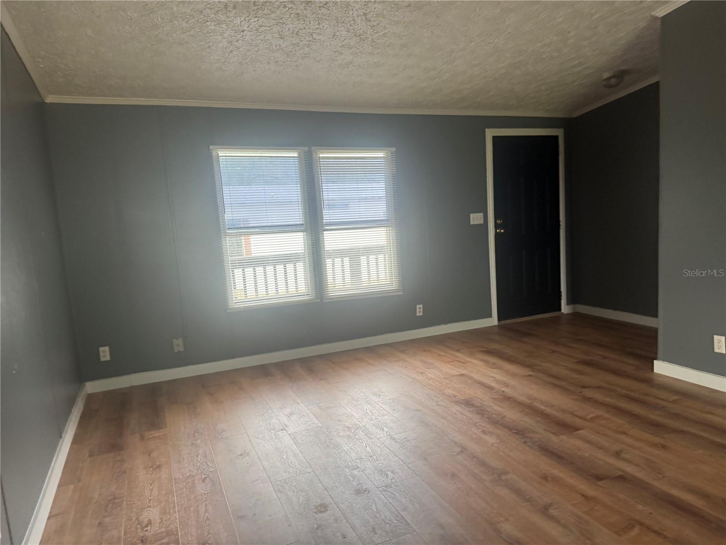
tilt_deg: -7.2
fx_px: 503
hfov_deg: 71.6
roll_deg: -1.0
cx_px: 363
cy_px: 272
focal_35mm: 24
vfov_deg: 56.8
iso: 200
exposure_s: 1/62
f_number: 1.78
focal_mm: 6.76
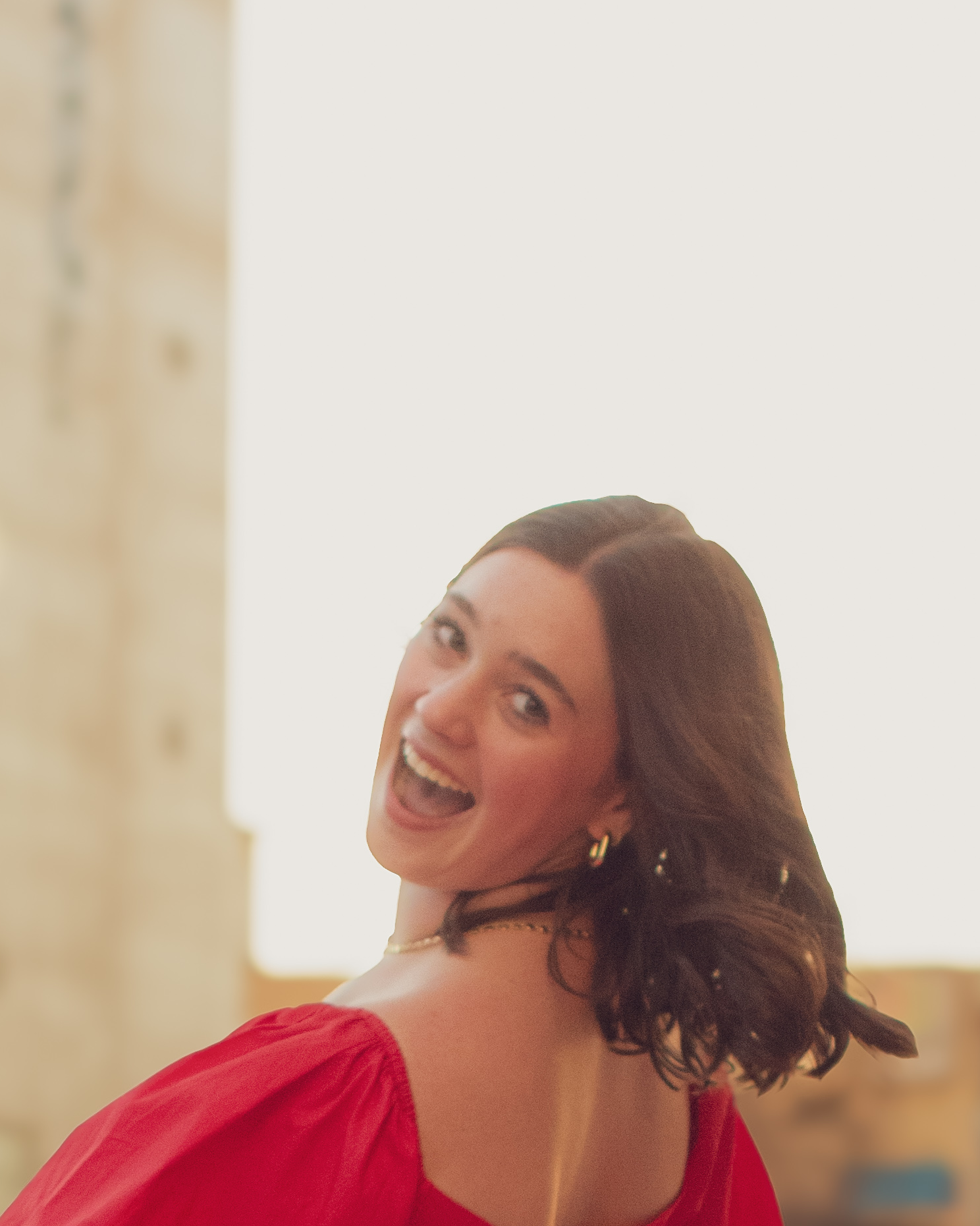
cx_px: 312
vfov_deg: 8.4
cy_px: 1738
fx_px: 8230
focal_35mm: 227
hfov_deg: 6.8
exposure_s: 1/1000
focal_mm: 50
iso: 800
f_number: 4
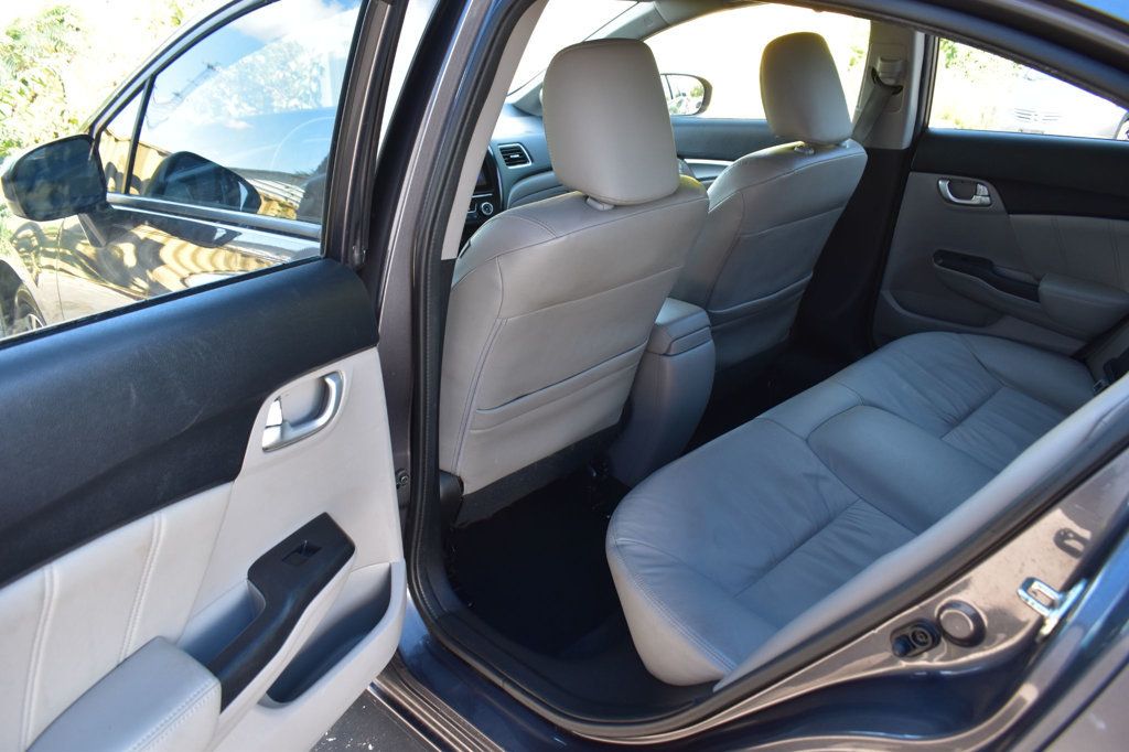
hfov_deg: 67.4
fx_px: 846
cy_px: 376
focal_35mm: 27
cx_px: 564
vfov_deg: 47.9
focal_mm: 18
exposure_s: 1/25
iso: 400
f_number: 7.1
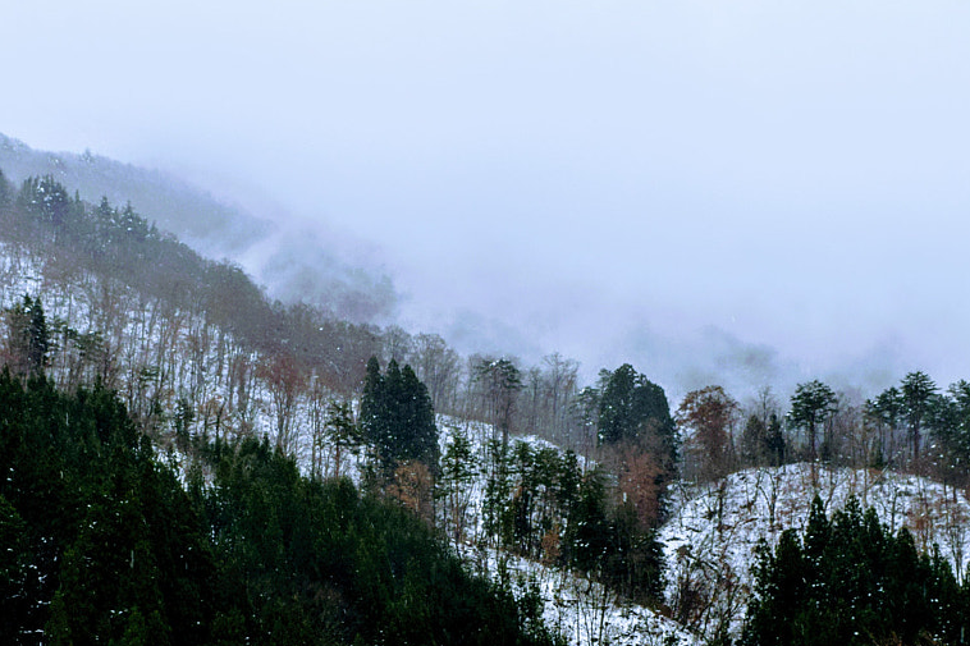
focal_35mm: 76
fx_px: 2047
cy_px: 637
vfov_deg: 17.5
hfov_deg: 26.4
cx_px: 273
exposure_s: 1/200
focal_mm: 24
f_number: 7.1
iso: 400
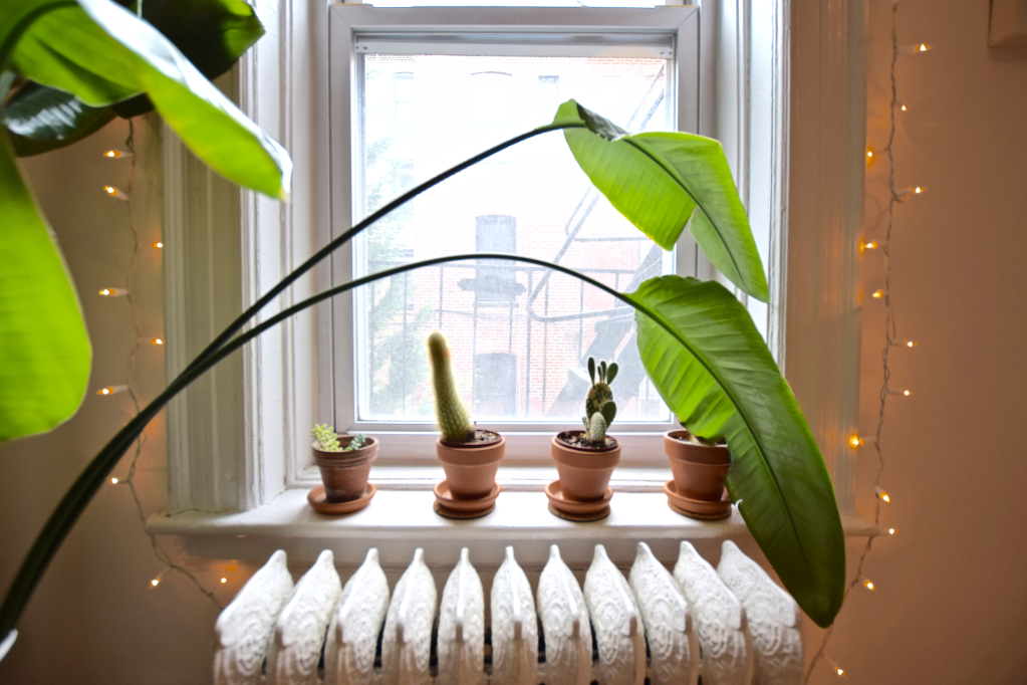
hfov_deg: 100.4
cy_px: 342
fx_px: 428
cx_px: 514
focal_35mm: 15
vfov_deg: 77.3
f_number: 4
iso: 400
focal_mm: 10
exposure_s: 1/60
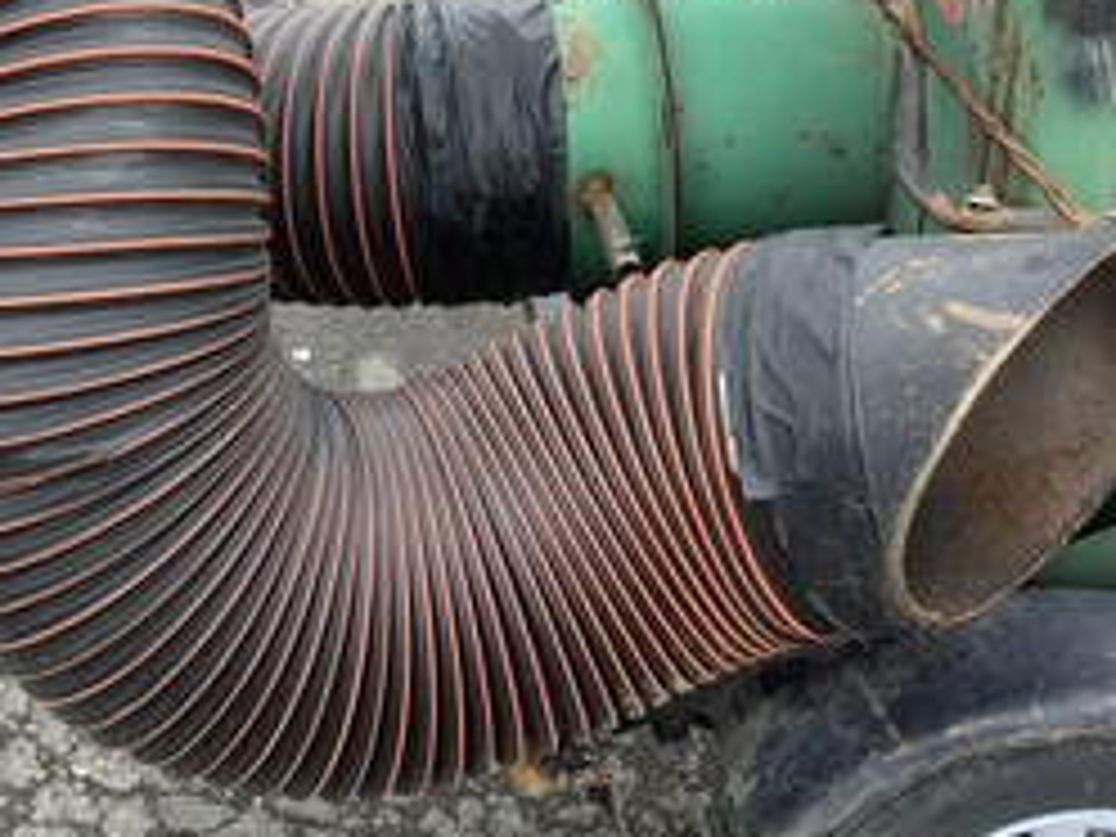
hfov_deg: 37.7
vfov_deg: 28.7
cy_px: 212
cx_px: 360
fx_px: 1612
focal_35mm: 50
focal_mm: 3.3
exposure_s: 1/120
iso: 50
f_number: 2.4
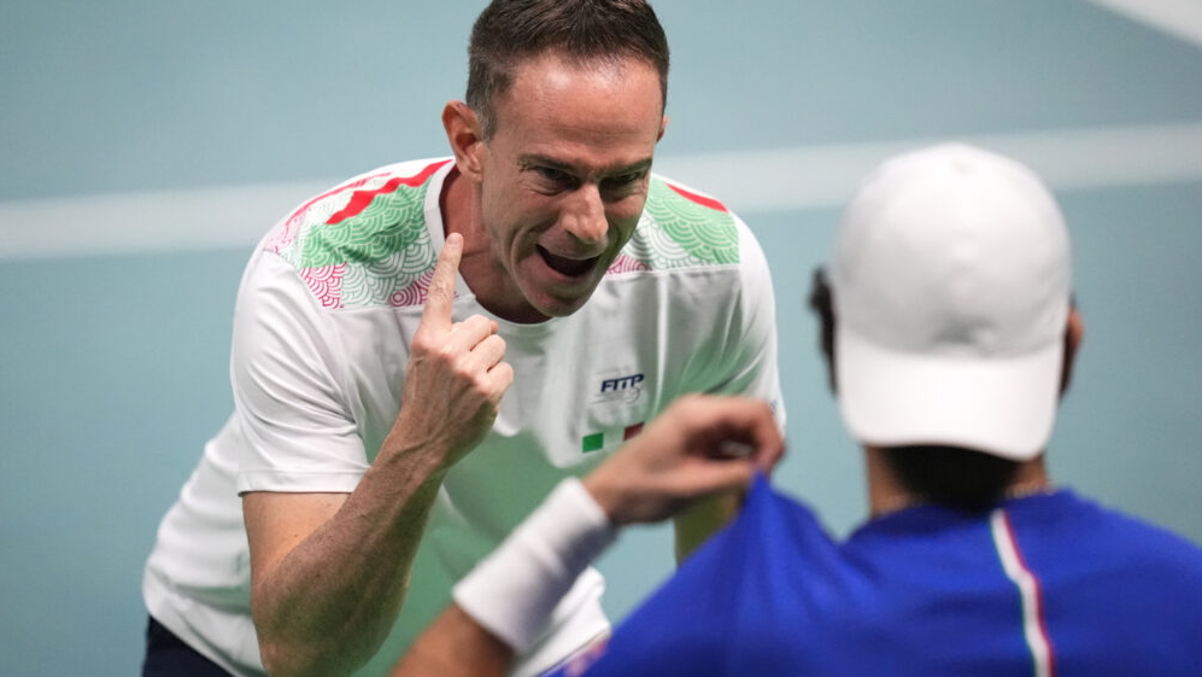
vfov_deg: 2.9
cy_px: 320
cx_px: 600
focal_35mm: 420
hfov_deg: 5.1
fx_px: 13387
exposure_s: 1/3200
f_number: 2.8
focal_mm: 400
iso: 6400
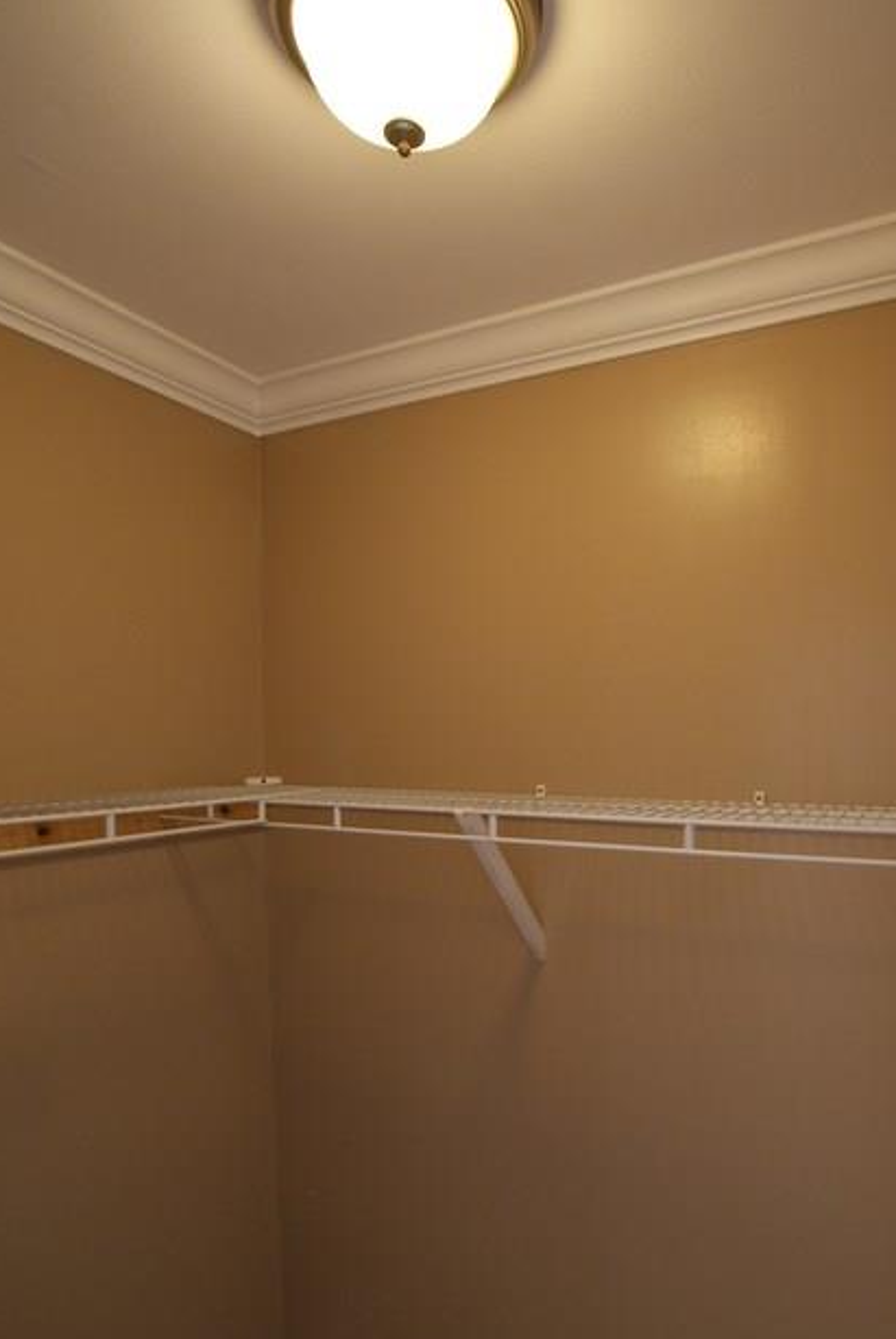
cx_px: 514
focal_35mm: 21
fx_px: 768
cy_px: 765
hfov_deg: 60.2
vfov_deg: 81.7
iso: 400
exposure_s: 1/20
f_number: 4.5
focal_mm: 11
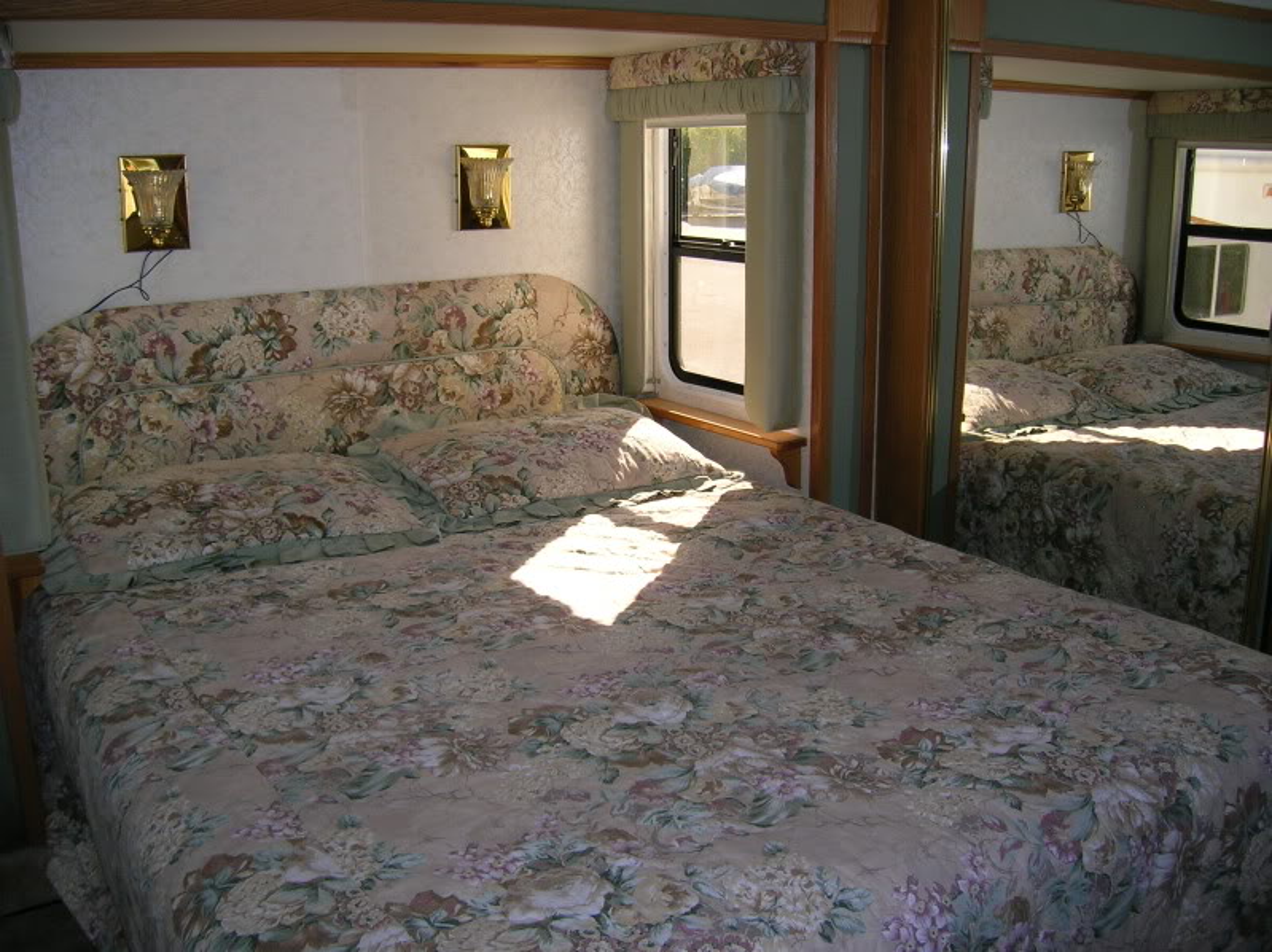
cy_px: 476
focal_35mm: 34
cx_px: 636
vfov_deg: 41.7
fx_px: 1248
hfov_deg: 54.0
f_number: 2.9
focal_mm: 5.7
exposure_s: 1/84.7
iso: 50
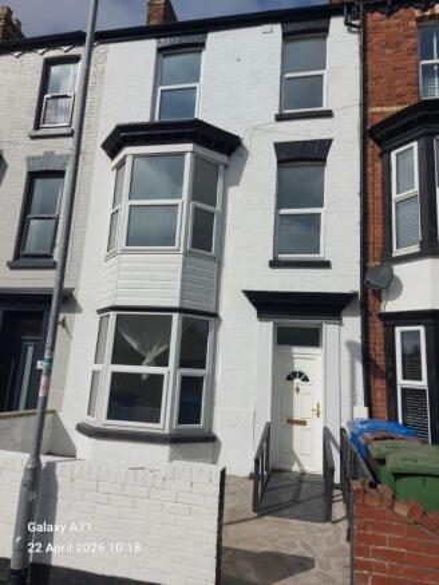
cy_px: 292
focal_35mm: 24
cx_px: 220
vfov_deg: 71.6
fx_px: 406
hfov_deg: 56.8
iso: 32
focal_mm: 5.23
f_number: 1.8
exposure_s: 1/3610
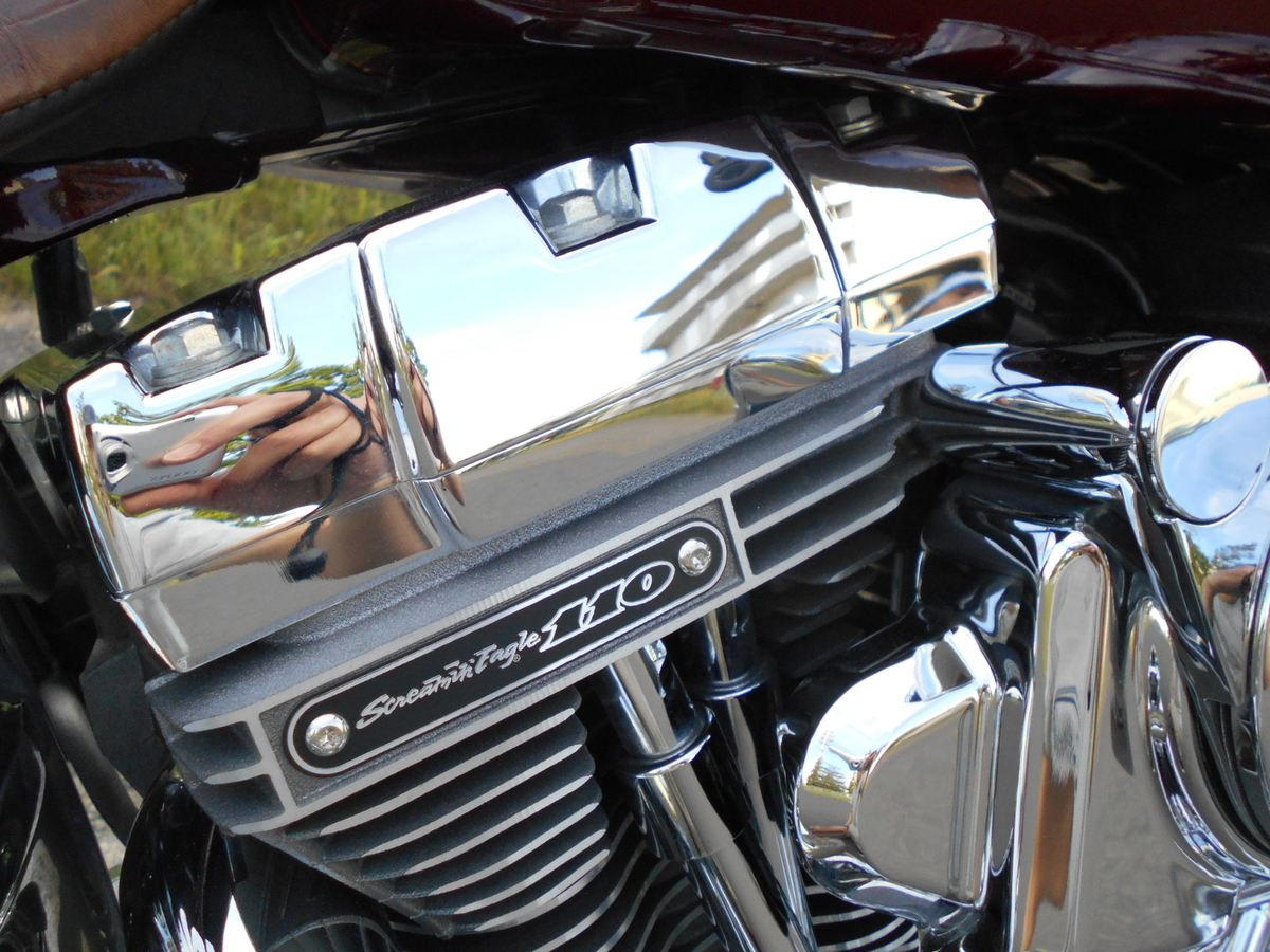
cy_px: 476
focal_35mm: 34
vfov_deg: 41.8
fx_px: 1247
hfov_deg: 54.0
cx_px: 635
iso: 250
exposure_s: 1/250
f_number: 3.6
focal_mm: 5.8
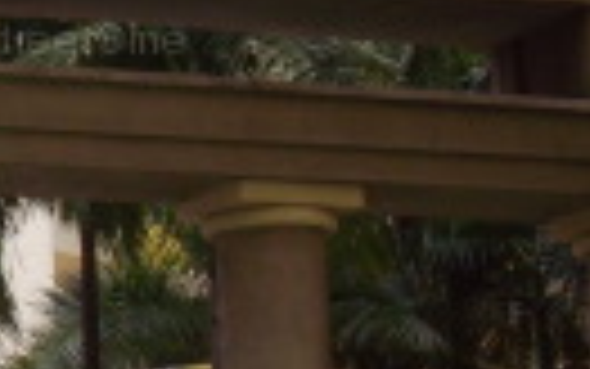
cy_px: 45
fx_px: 2638
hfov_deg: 11.4
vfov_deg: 8.0
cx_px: -640
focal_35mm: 164
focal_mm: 6.2
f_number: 5.6
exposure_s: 1/160
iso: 80
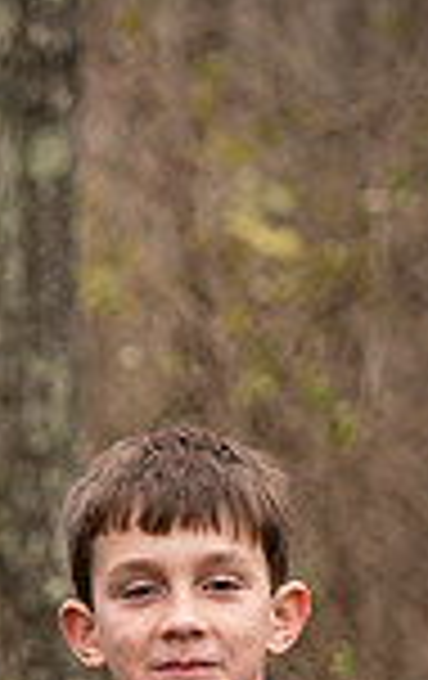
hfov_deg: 3.9
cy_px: 682
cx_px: -428
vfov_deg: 6.3
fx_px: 6167
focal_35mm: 332
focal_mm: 85
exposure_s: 1/800
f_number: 2.2
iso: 320
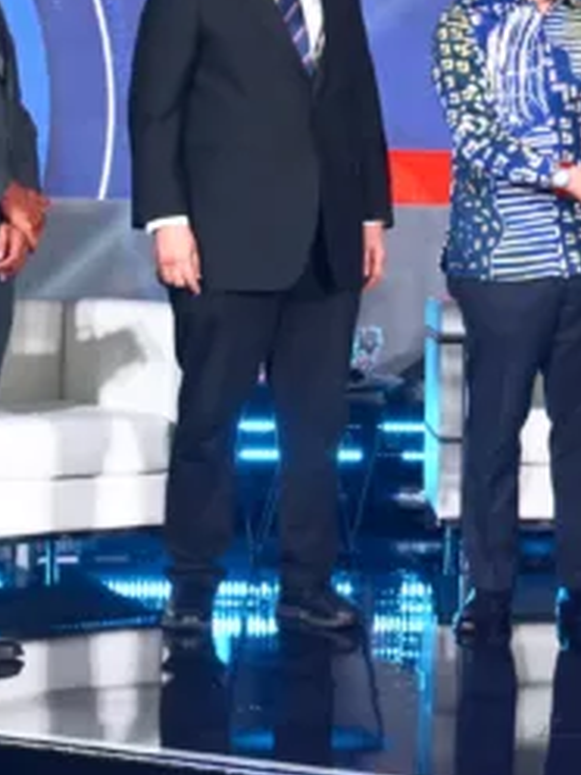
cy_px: 50
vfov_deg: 17.3
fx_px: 2495
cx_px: 750
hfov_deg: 12.9
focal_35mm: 111
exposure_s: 1/100
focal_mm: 25
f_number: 5
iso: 4000
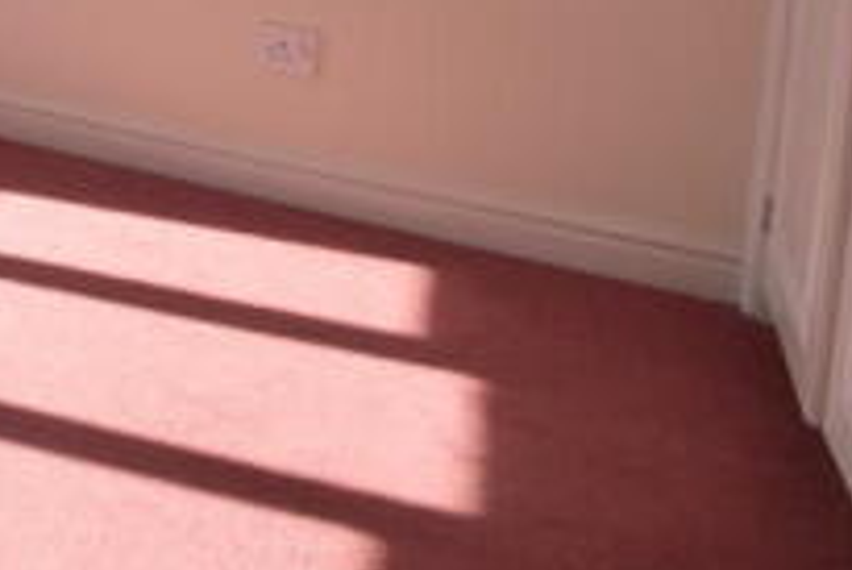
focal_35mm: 48
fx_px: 1137
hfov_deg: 28.1
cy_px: -144
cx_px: -414
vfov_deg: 24.9
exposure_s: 1/250
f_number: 8
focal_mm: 10
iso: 400
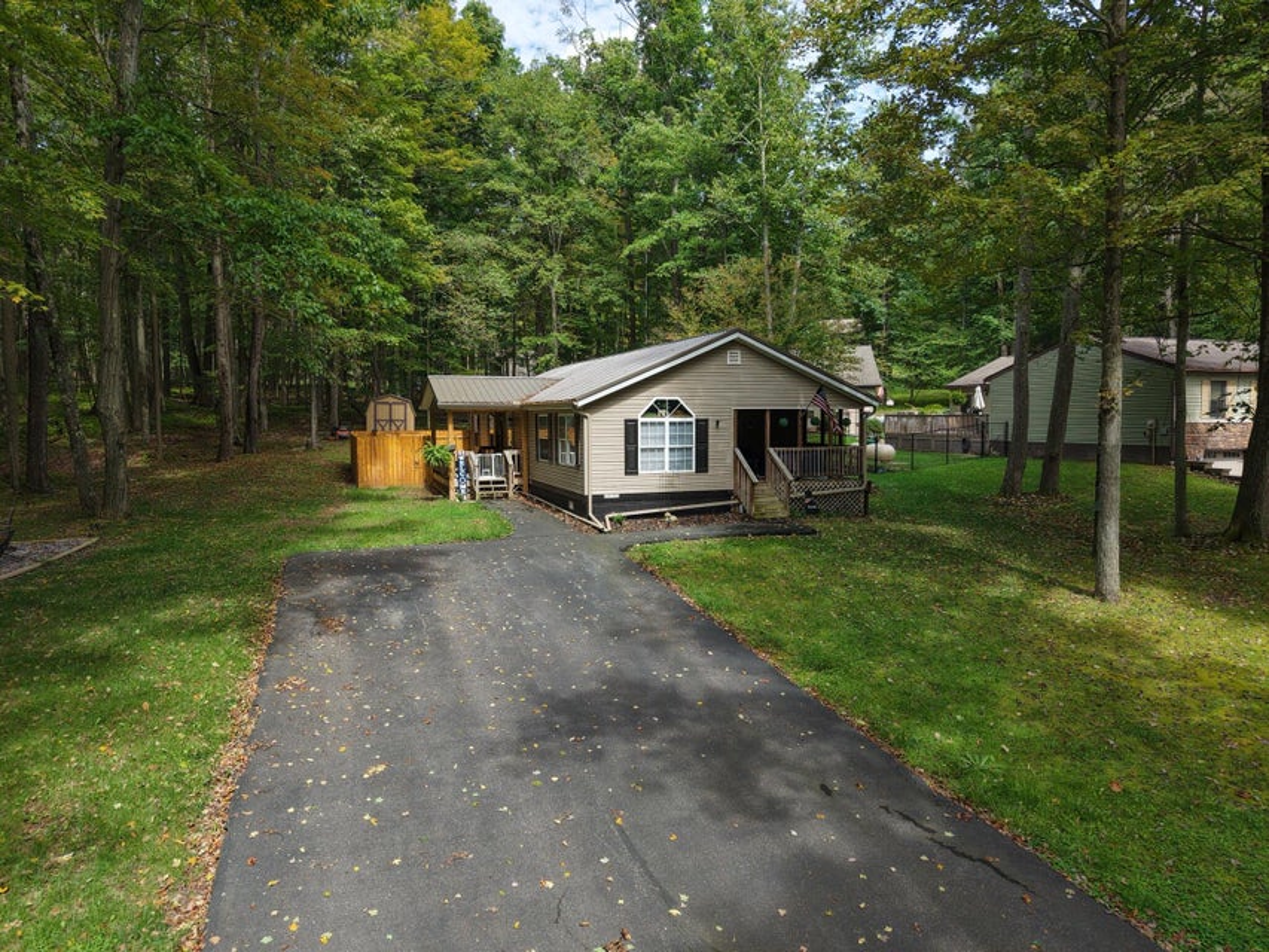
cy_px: 476
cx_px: 634
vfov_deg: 56.8
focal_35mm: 24
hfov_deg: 71.6
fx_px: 880
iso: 250
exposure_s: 1/2000
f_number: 1.8
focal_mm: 8.67
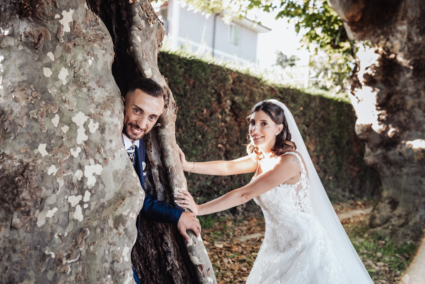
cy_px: 142
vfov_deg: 30.5
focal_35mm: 44
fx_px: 520
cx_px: 212
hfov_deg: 44.5
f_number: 4
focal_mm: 44
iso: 320
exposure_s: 1/100
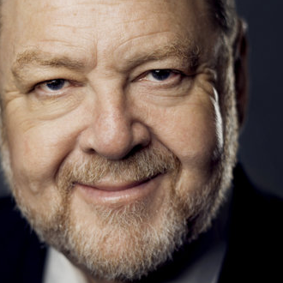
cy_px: 193
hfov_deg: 15.7
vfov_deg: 15.7
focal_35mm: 111
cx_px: 133
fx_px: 1027
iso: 100
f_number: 2.5
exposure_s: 1/250
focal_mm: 58
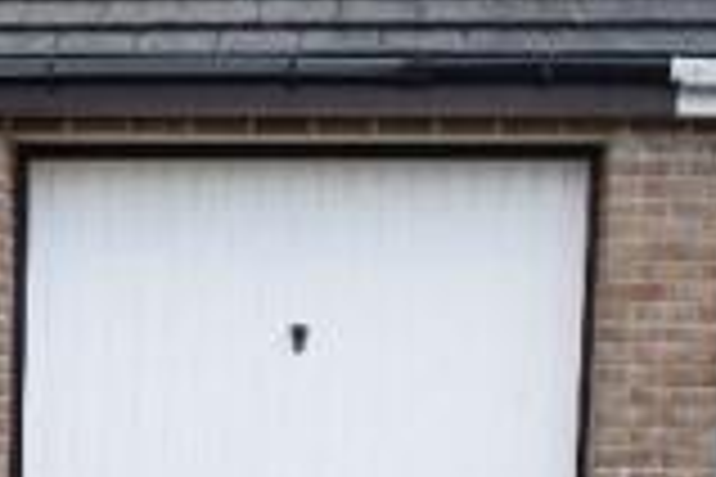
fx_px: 2466
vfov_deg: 10.6
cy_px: 763
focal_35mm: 124
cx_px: -164
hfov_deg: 15.8
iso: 400
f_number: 5.6
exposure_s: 1/125
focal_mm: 20
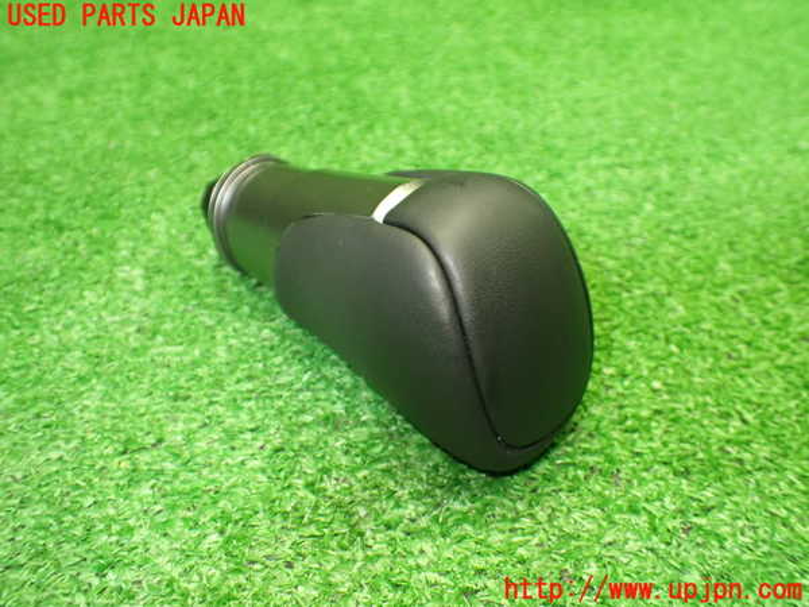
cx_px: 404
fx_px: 701
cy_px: 304
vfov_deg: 46.8
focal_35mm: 30
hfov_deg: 60.0
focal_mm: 5.4
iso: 800
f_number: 2.3
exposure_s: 1/100
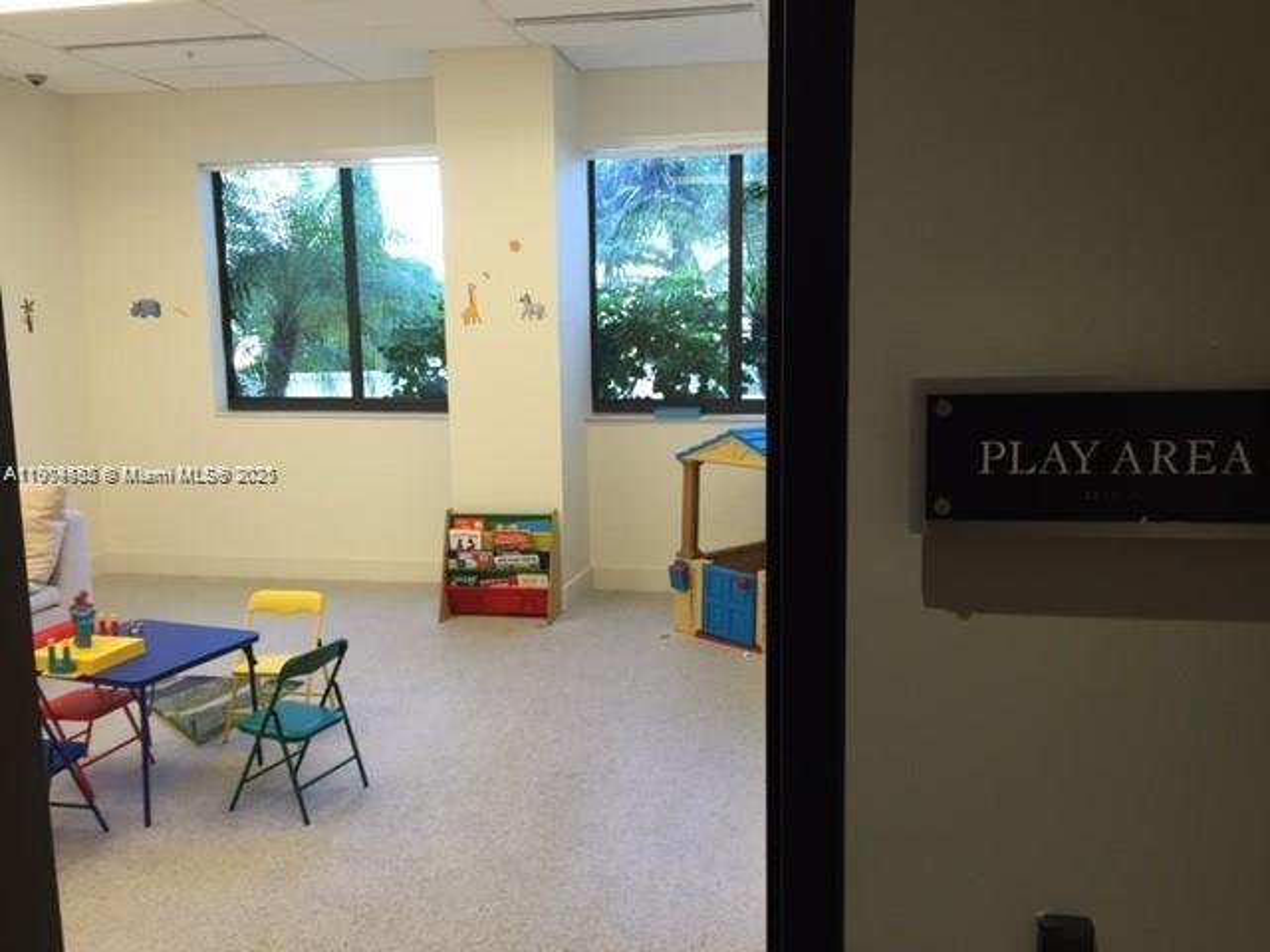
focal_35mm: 29
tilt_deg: -9.0
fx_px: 1064
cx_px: 635
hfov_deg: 61.7
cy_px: 476
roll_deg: +0.7
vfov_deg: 48.2
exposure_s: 1/30
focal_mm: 4.15
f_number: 2.2
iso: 64
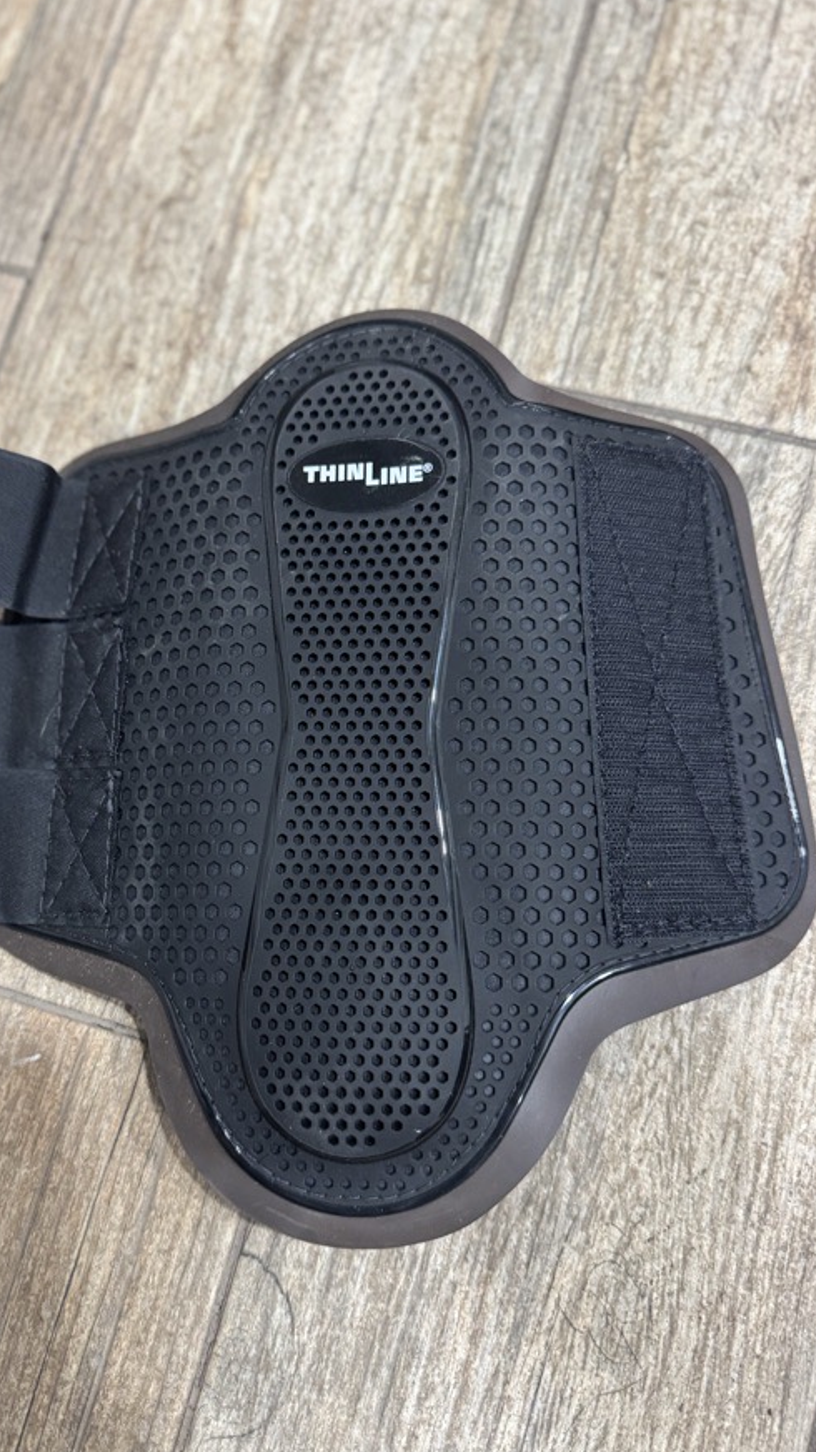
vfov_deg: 69.9
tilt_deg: -77.5
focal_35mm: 27
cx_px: 361
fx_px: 1039
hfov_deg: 42.8
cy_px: 744
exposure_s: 1/60
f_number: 1.78
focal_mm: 6.76
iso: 500
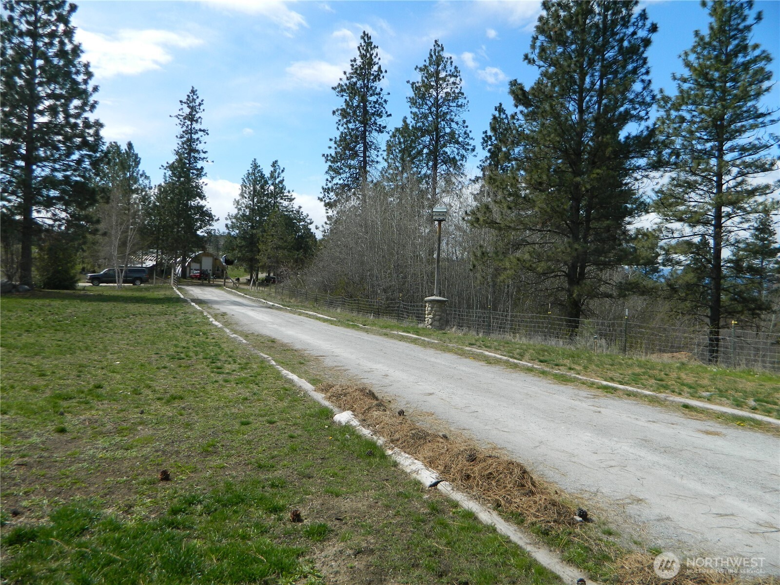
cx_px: 390
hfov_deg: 69.4
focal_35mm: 25
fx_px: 563
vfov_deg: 54.9
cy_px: 292
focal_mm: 4.5
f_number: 8.7
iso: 80
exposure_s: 1/160
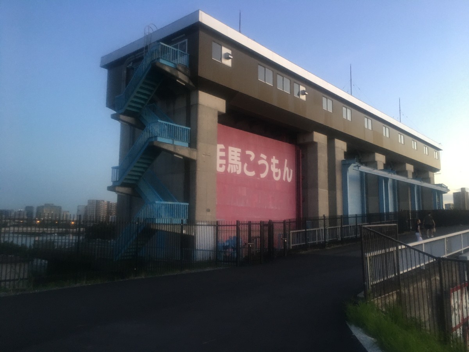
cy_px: 176
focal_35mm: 29
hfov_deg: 61.7
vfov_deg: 48.2
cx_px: 234
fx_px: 393
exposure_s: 1/15
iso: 50
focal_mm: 4.15
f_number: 2.2
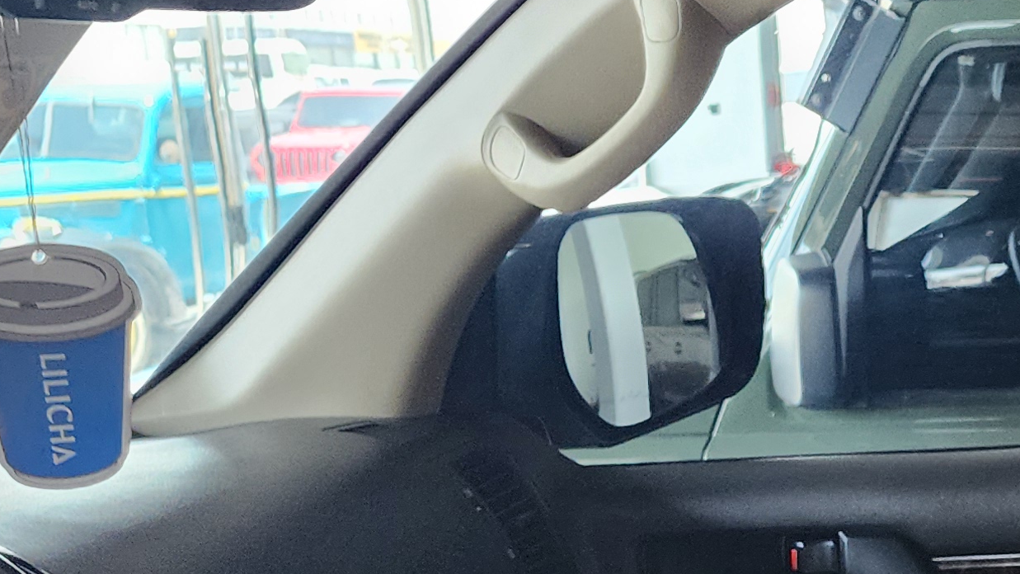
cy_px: 525
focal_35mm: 81
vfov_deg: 14.8
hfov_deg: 23.9
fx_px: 2191
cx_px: 1215
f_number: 1.8
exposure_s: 1/100
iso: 320
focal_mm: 6.4
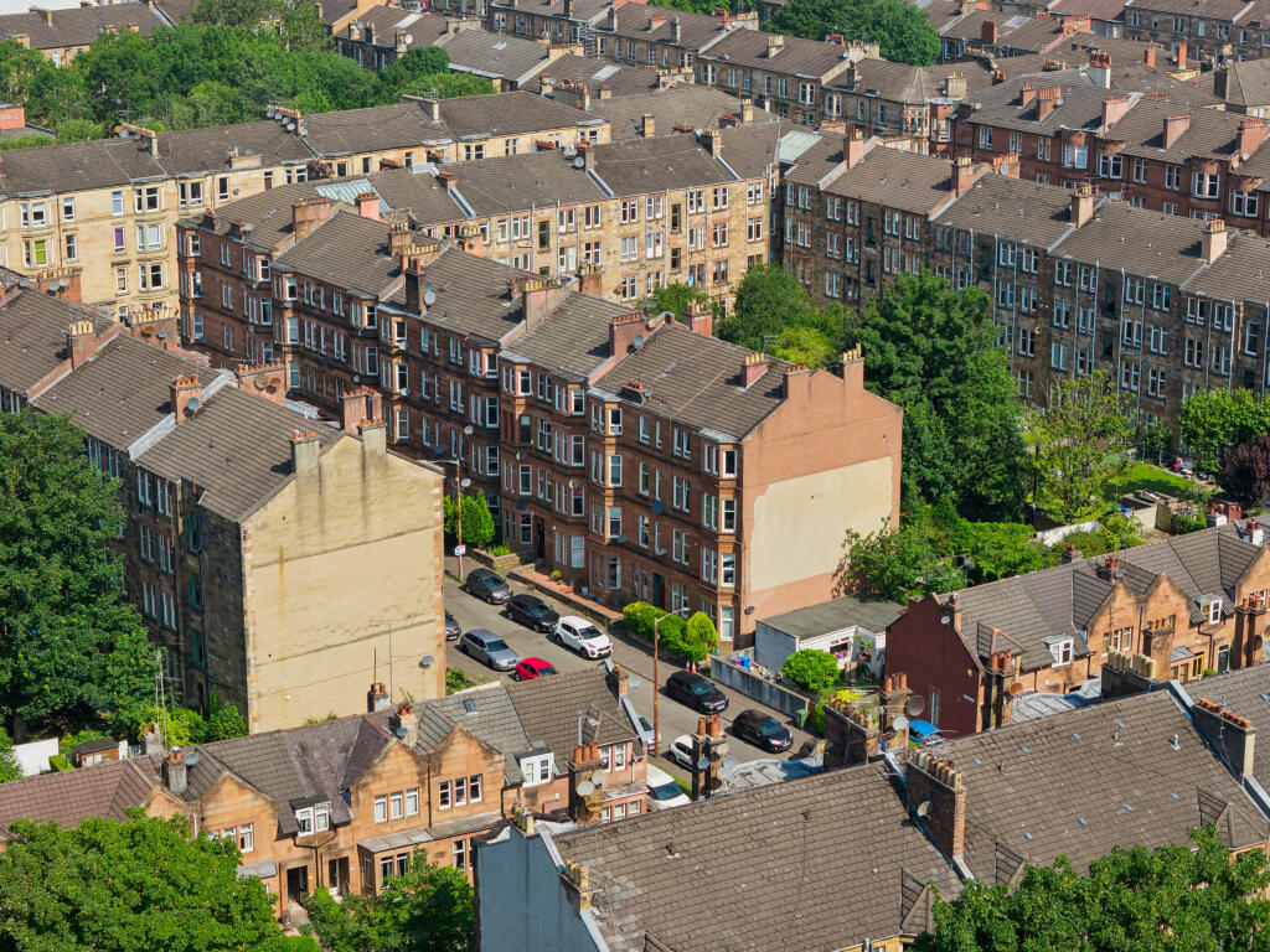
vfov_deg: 21.0
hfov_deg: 27.8
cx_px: 635
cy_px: 476
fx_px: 2568
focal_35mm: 70
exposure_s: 1/2000
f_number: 2.8
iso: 200
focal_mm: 19.4
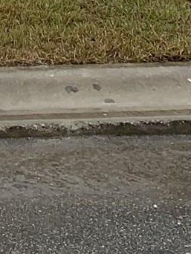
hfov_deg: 7.9
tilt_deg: +6.3
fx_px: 1286
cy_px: -432
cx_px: -271
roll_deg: -0.5
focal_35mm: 175
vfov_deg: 9.5
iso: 25
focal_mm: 4.25
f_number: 1.8
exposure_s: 1/321
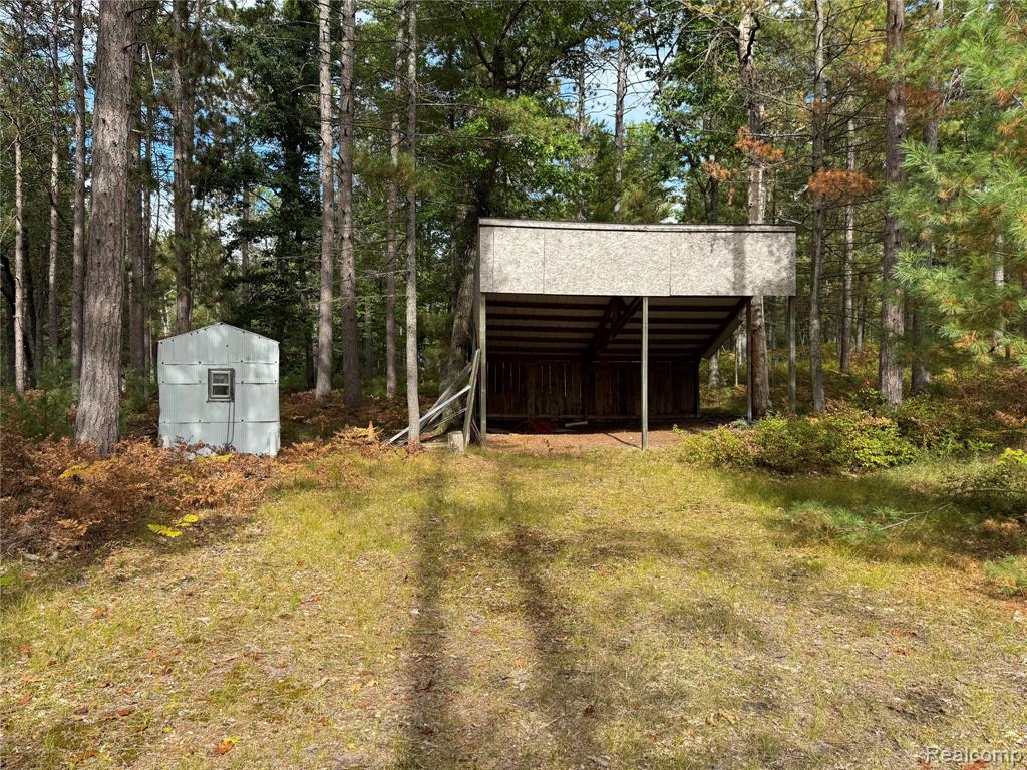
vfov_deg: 56.8
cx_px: 514
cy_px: 385
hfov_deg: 71.6
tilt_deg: -0.8
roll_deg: -0.2
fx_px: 712
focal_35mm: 24
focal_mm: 6.76
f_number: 1.78
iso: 80
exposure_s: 1/1818
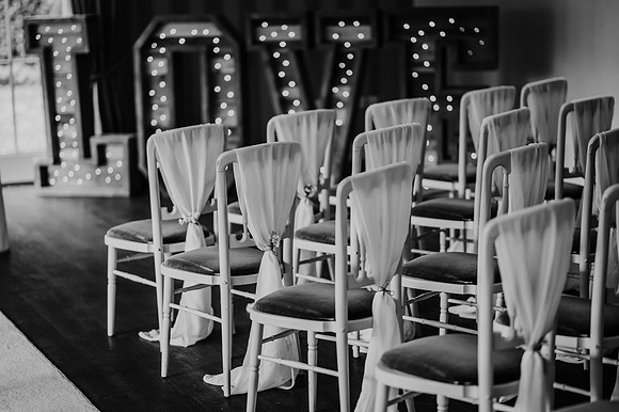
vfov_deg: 16.1
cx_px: 310
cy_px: 206
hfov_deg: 23.9
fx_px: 1461
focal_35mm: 85
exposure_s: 1/160
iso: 125
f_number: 1.8
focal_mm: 85
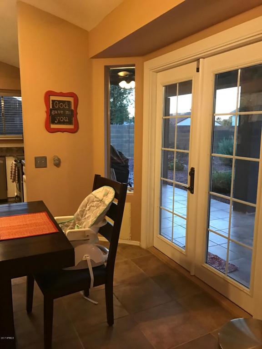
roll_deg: -0.9
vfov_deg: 63.4
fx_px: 283
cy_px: 174
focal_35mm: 28
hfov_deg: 49.7
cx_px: 131
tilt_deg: -8.1
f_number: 1.8
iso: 100
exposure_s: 1/15
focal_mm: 3.99
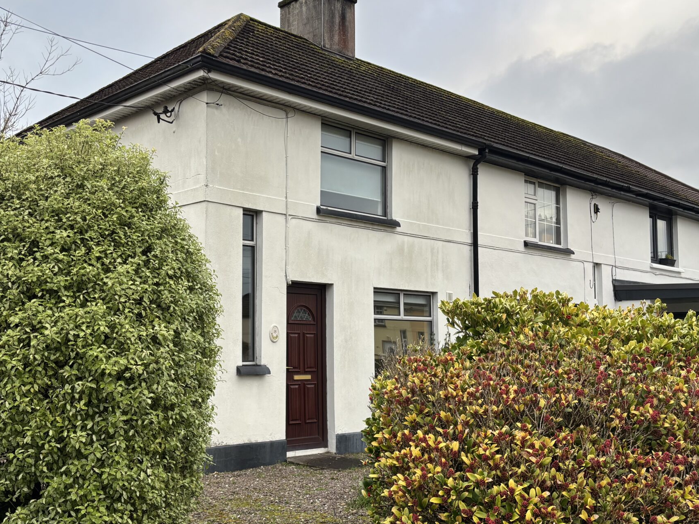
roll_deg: +0.1
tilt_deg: +4.4
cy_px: 274
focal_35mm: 39
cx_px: 259
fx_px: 787
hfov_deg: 47.4
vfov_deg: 36.8
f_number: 1.6
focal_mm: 5.96
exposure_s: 1/288
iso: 50
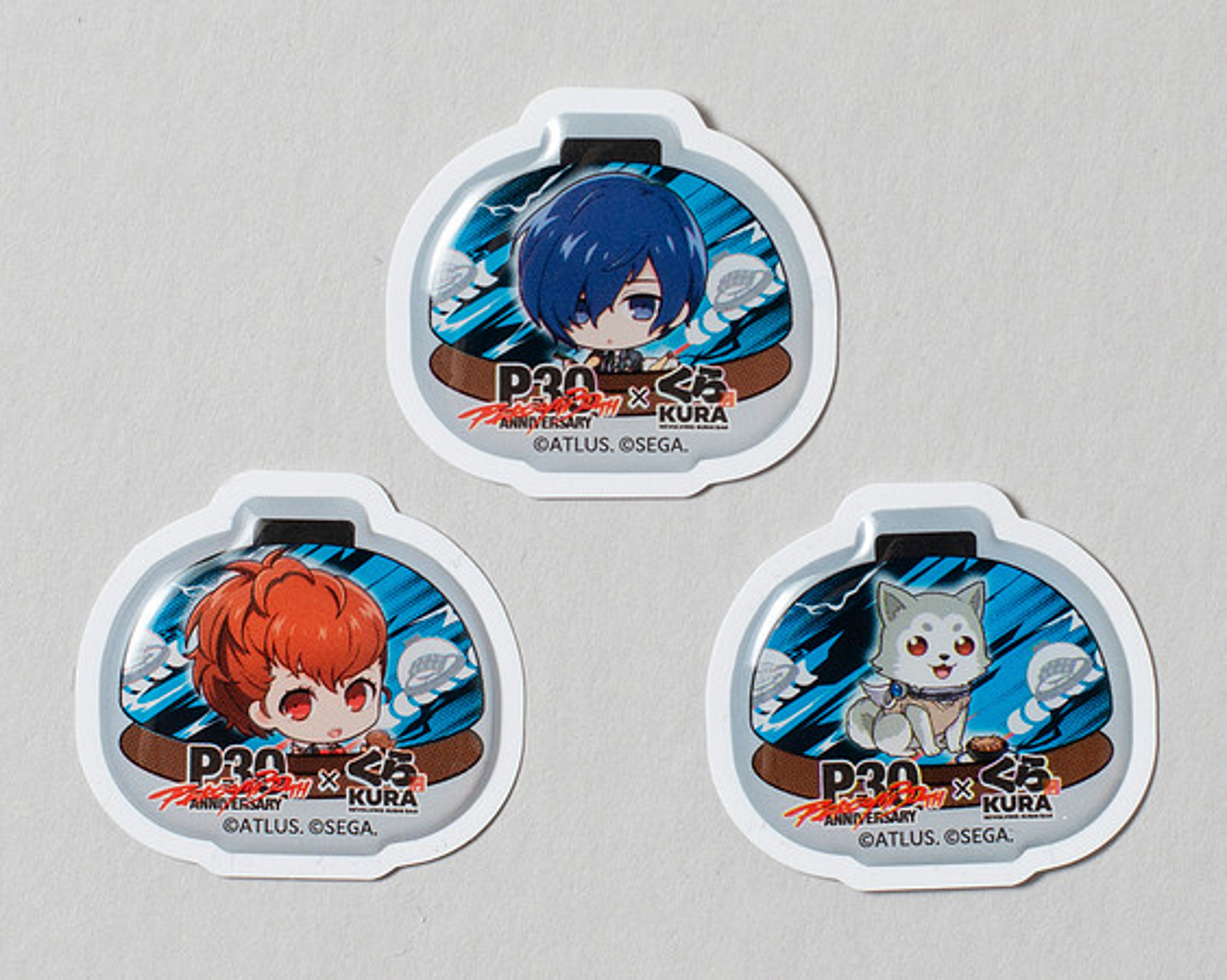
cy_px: 490
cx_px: 609
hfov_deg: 10.7
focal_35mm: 180
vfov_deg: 8.6
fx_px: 6522
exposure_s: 1/200
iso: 200
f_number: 9
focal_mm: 50
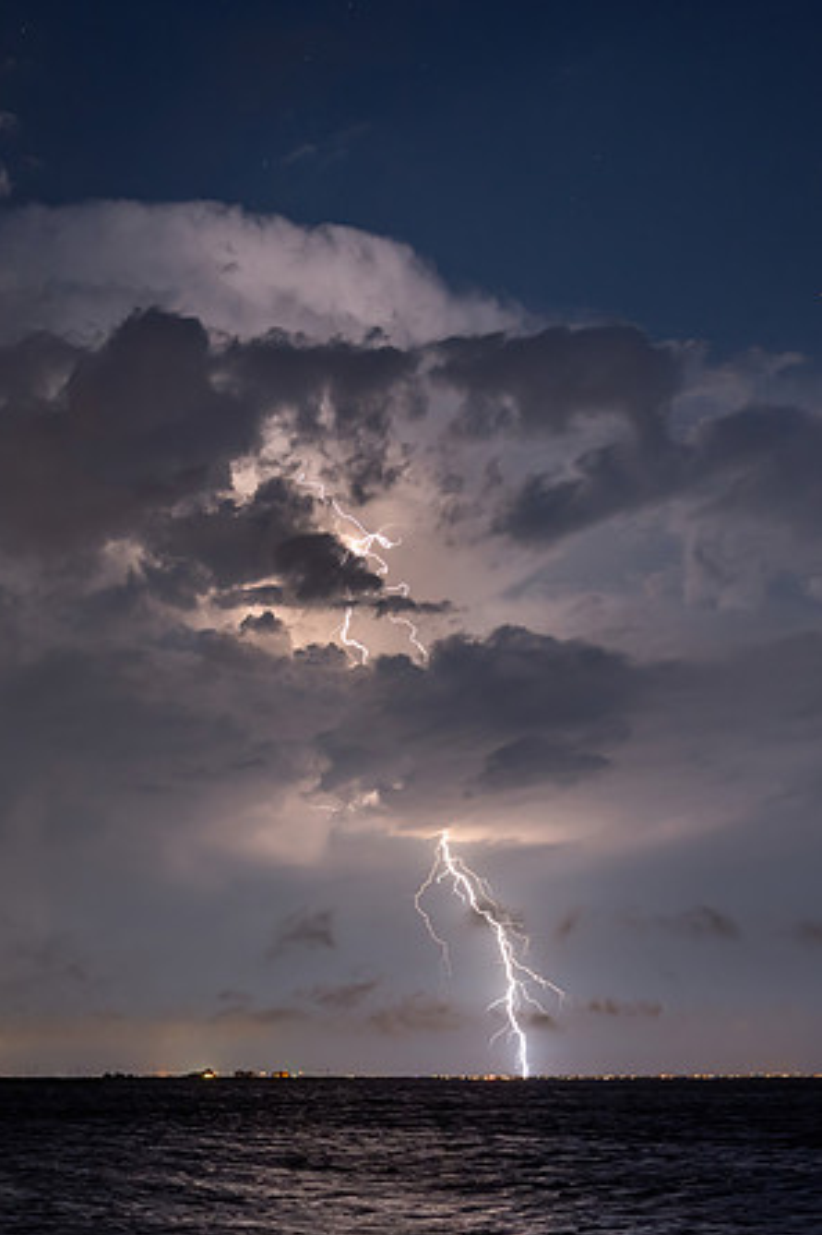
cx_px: 241
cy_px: 587
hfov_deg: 24.0
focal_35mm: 56
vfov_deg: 35.6
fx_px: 1919
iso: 1600
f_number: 4
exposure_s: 2.5
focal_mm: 35
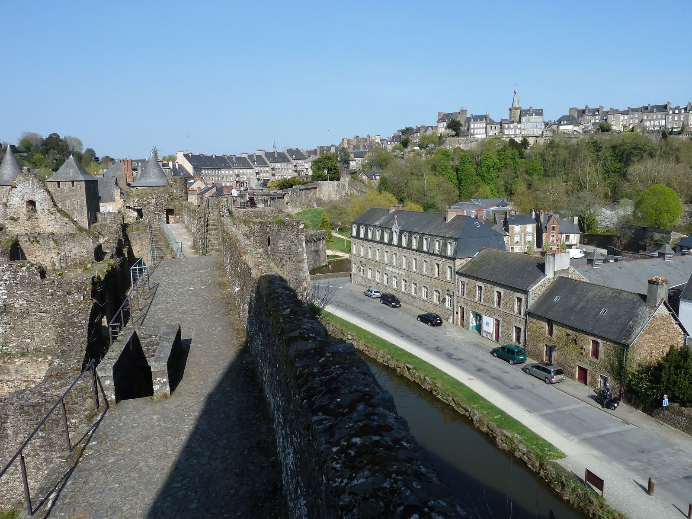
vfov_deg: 54.9
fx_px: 500
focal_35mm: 25
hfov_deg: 69.4
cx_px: 346
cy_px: 260
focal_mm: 4.1
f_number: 4.5
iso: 80
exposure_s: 1/400
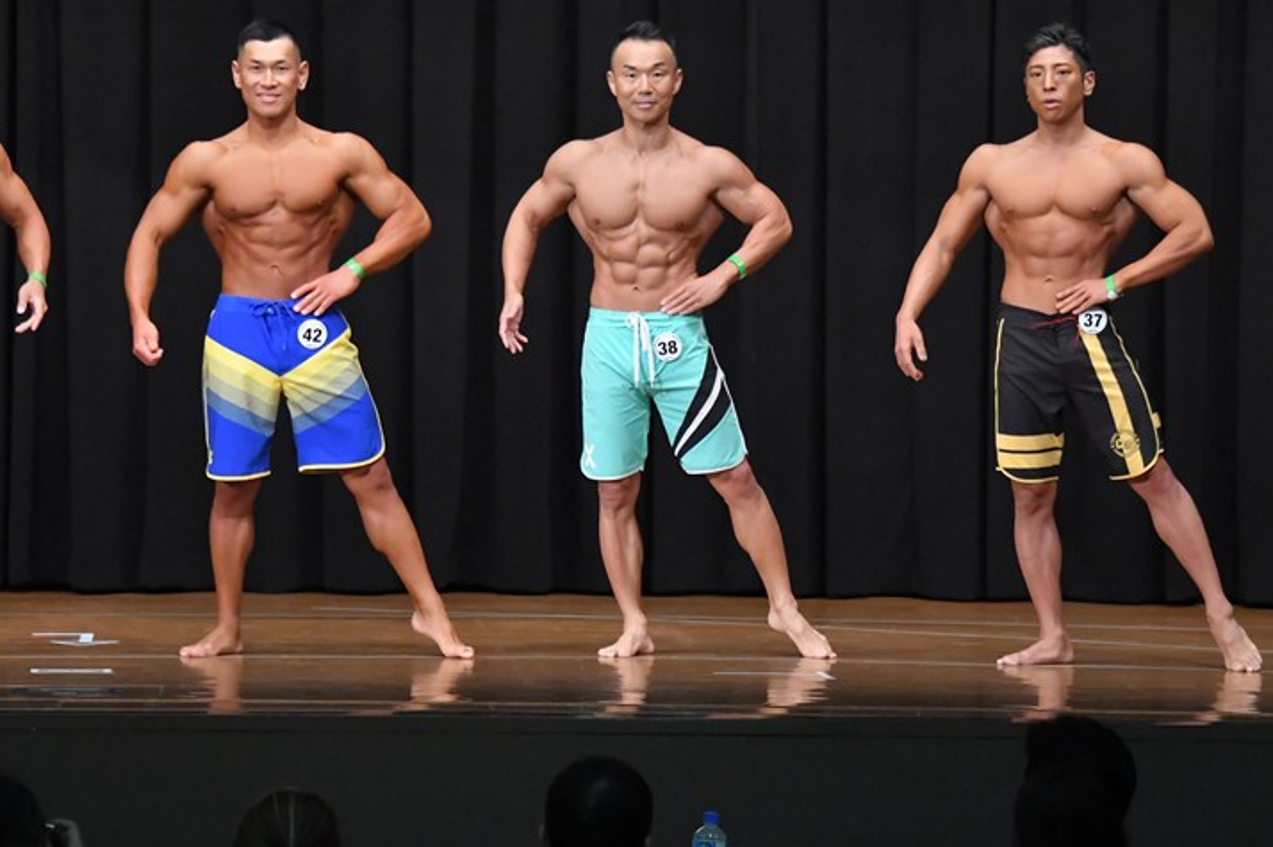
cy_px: 396
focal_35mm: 203
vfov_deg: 6.8
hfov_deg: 10.1
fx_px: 7173
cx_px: 669
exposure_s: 1/400
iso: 8000
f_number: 5.6
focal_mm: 125
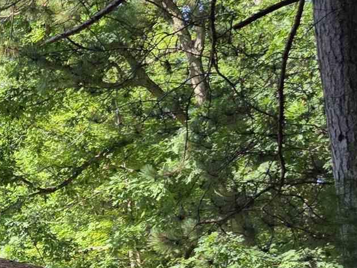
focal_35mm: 112
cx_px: -443
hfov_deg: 13.7
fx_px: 1155
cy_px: 378
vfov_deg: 12.7
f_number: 1.7
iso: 80
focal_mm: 6.3
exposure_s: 1/1461
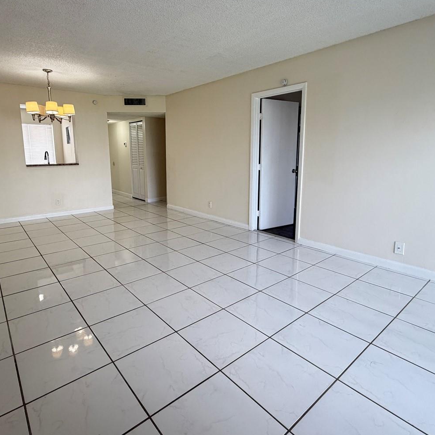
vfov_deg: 74.6
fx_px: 284
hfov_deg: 74.7
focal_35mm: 20
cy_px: 195
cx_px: 202
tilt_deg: -8.2
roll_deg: +0.8
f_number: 2.2
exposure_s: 1/120
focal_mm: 2.22
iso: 160
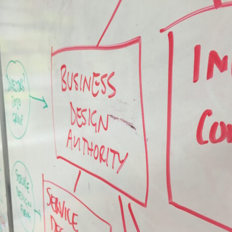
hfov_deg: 47.2
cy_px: 116
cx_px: 124
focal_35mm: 35
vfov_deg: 47.2
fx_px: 265
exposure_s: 1/33
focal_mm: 4.15
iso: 40
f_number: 2.2
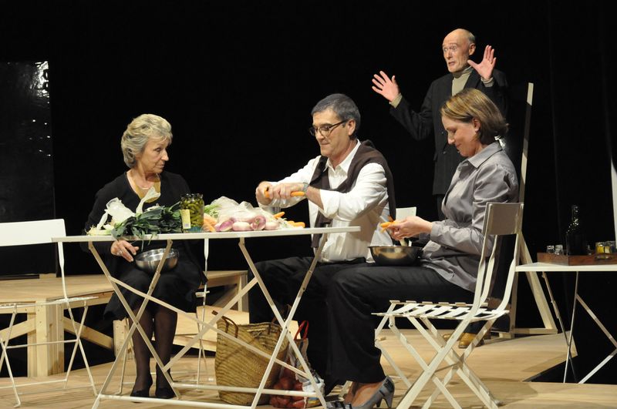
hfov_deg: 23.4
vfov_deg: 15.7
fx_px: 1489
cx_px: 308
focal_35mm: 87
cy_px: 204
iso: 3200
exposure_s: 1/90
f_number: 5
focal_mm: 58
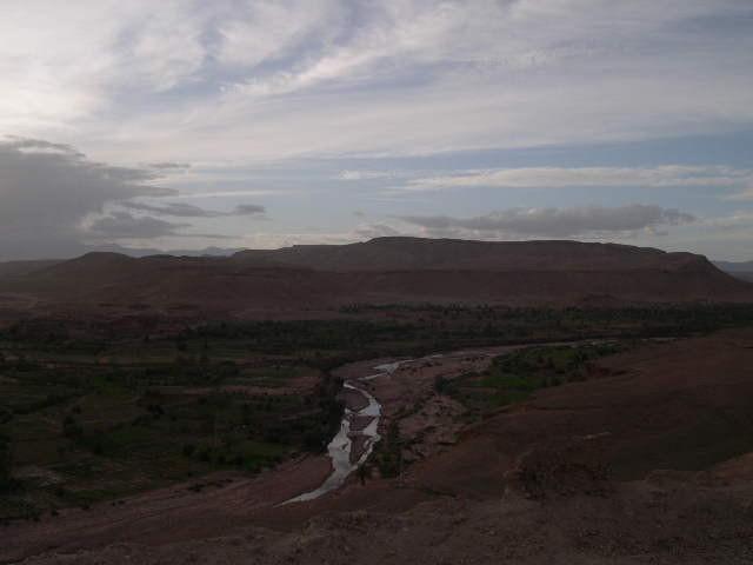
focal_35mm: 38
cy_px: 282
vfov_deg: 37.7
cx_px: 376
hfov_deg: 49.0
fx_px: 827
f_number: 7.6
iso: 100
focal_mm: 8
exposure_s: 1/171
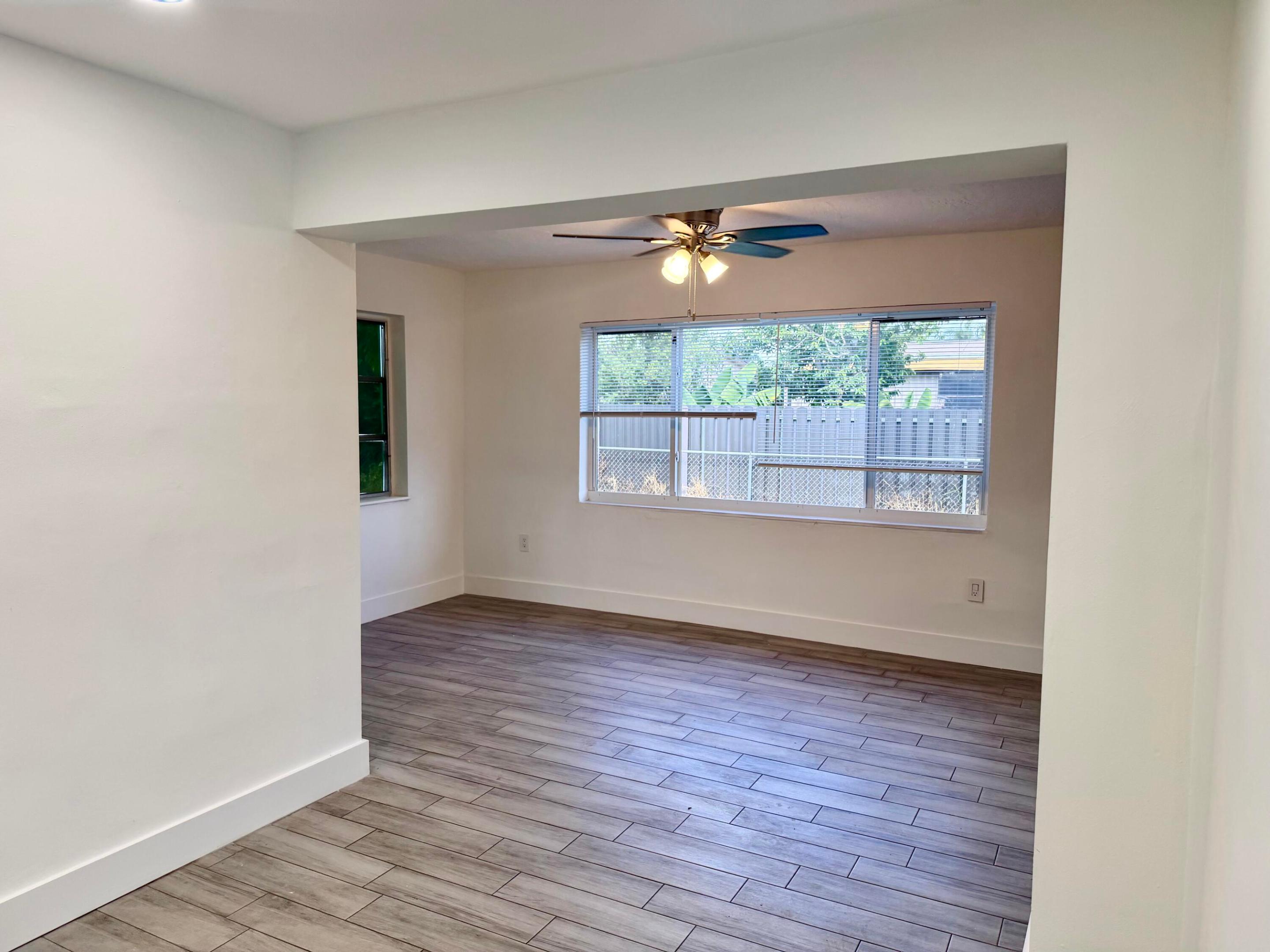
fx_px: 881
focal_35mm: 24
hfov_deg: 71.6
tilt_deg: -4.2
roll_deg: +0.3
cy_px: 476
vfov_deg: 56.8
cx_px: 635
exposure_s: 1/190
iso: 125
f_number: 1.78
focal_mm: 6.76
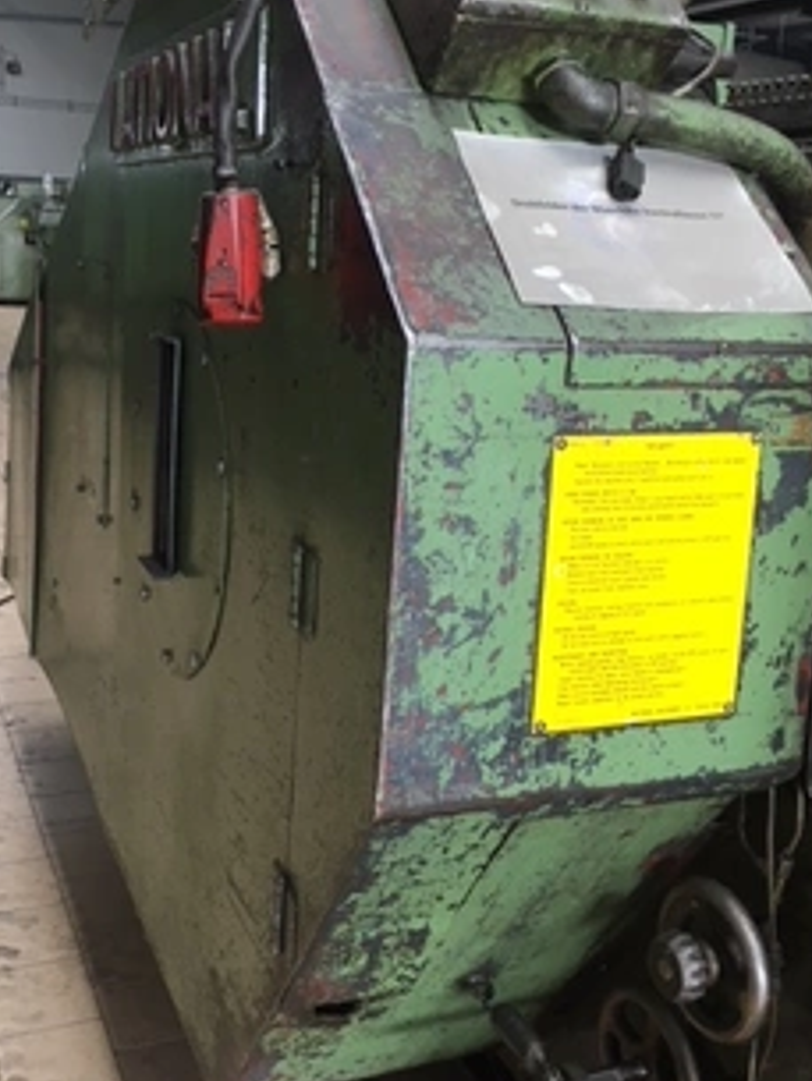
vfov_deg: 48.8
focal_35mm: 38
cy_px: 450
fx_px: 1188
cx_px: 319
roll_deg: -3.5
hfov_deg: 37.6
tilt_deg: -11.1
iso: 64
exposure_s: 1/33
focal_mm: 4.15
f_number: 2.2
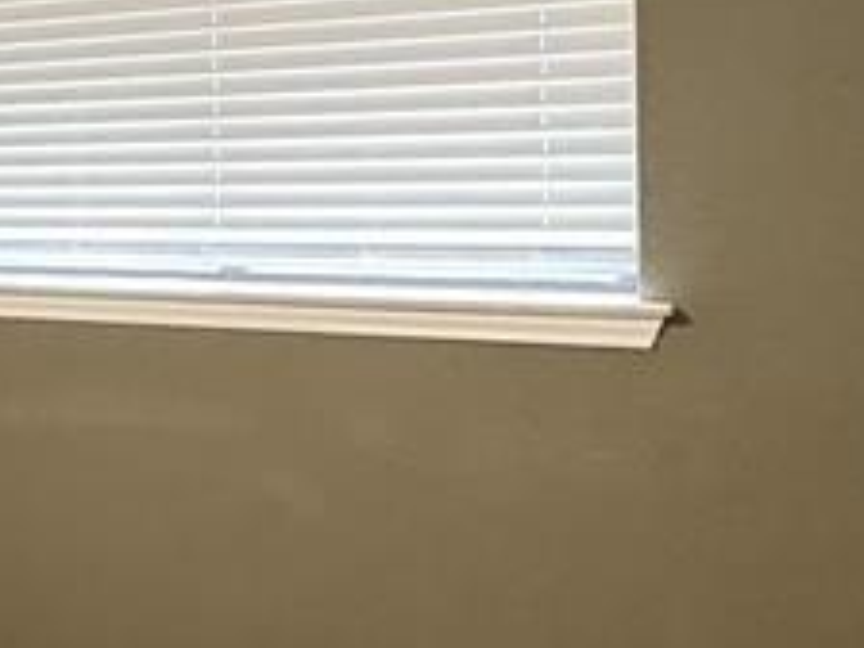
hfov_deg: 25.2
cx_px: -324
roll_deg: +1.8
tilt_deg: -0.9
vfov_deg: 22.8
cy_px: 193
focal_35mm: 64
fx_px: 1597
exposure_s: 1/60
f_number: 2.2
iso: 800
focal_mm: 2.22
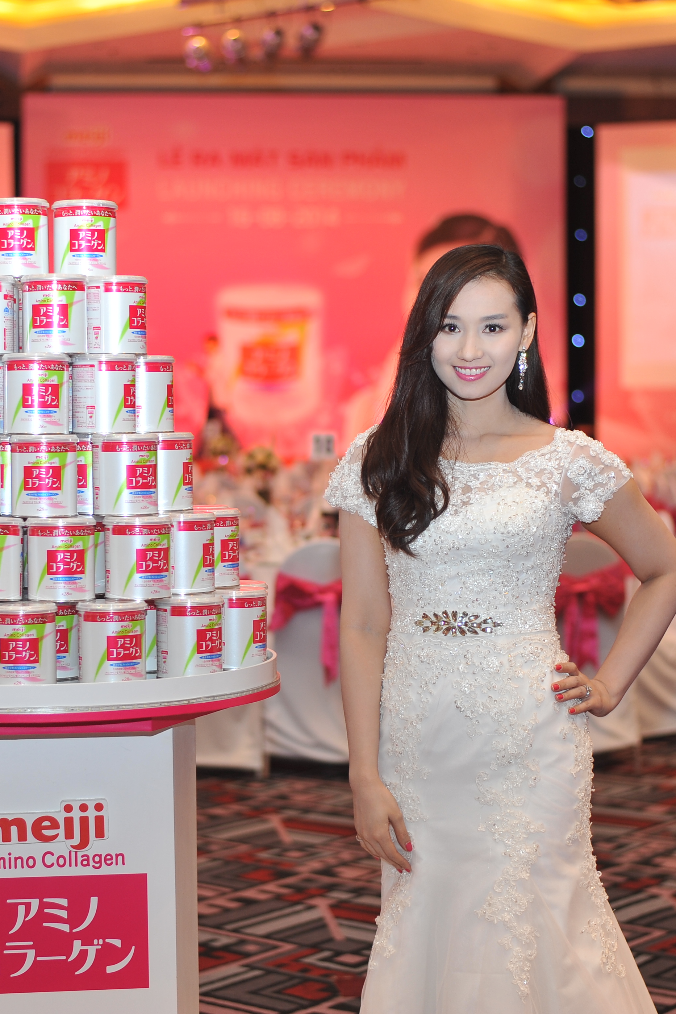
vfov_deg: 26.6
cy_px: 502
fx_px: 2140
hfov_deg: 17.9
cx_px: 305
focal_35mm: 76
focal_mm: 50
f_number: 2.2
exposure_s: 1/80
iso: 400
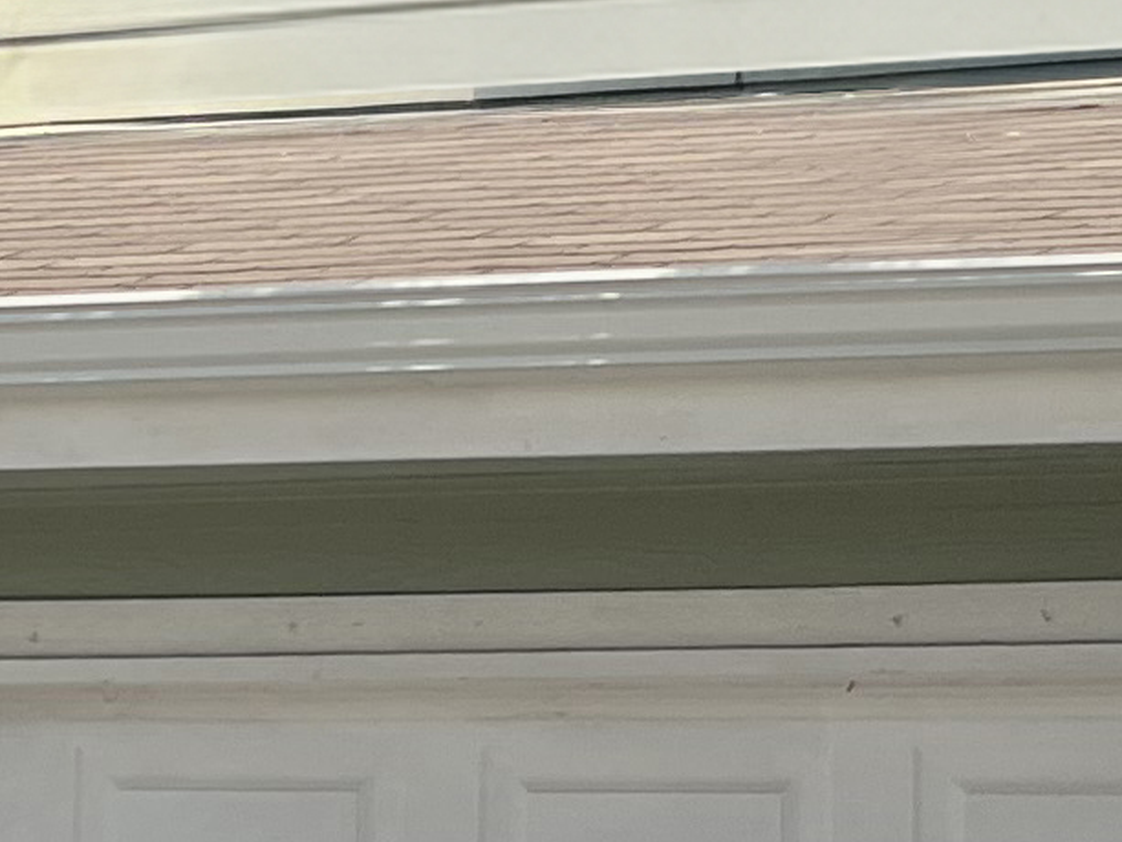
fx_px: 5544
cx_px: -717
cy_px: 524
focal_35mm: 171
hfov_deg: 11.0
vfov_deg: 8.7
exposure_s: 1/3135
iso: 50
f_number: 1.6
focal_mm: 5.1
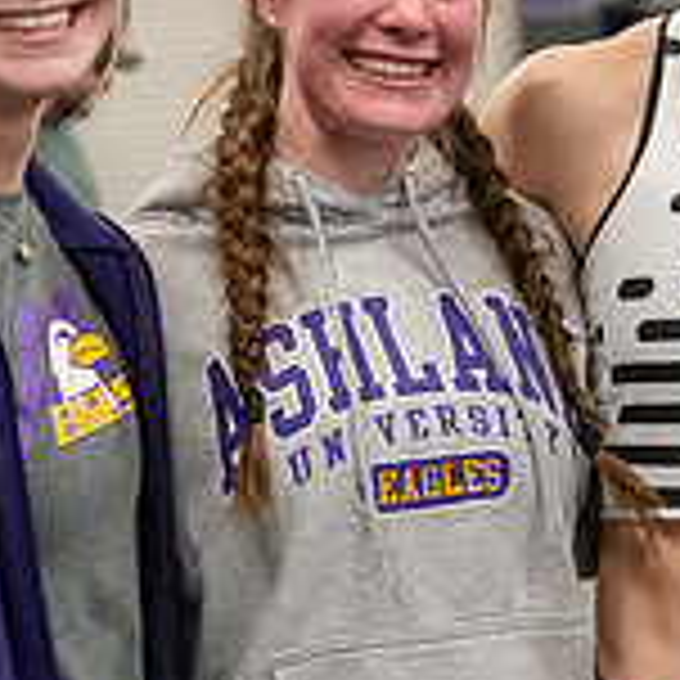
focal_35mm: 147
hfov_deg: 11.8
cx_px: 680
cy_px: 70
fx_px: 3267
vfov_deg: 11.8
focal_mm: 45
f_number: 3.2
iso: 5000
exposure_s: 1/320
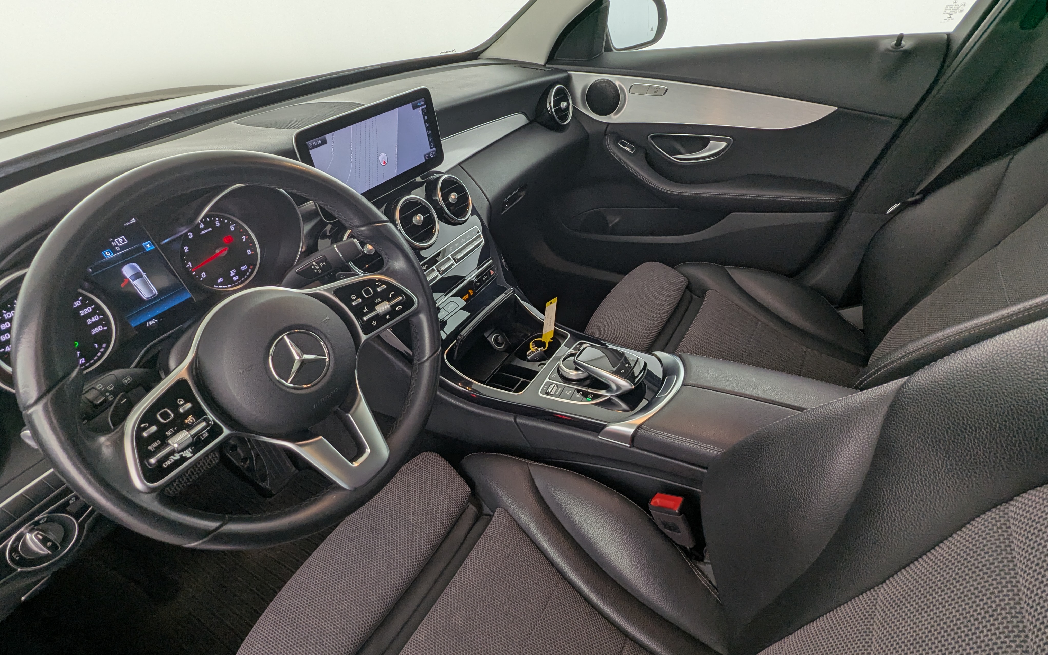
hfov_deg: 94.4
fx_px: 486
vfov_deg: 67.9
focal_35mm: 17
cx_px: 524
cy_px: 349
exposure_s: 1/59
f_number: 2.2
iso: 40
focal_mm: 2.35
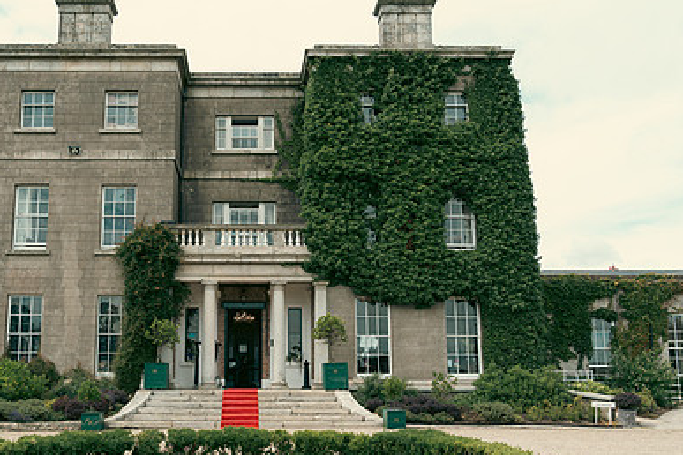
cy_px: 265
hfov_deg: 52.3
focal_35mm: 36
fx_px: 683
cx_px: 240
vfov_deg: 36.8
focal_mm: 24
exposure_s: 1/400
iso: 125
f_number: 3.5
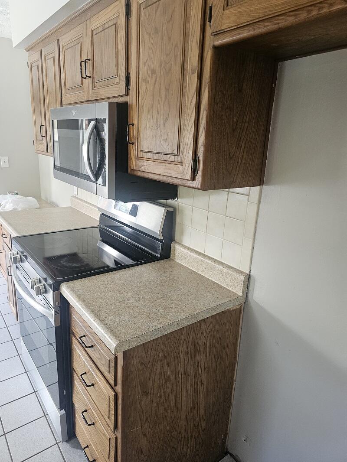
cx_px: 174
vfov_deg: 73.9
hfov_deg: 58.9
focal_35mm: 23
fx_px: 307
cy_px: 231
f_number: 1.7
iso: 800
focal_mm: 6.3
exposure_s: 1/170
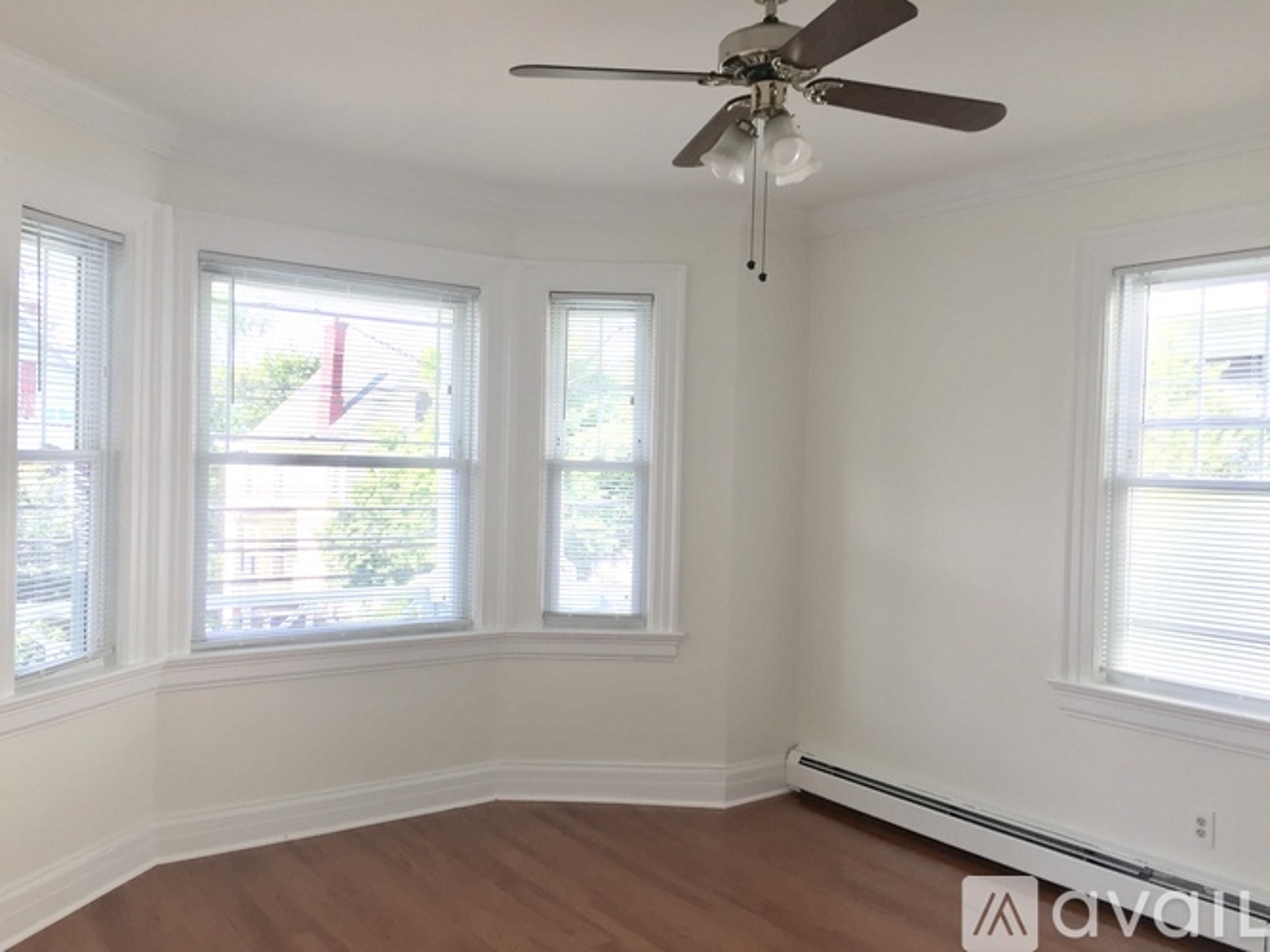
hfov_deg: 61.7
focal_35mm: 29
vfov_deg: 48.2
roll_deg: -2.2
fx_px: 1064
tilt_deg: -1.2
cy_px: 476
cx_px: 635
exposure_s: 1/120
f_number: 2.2
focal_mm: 4.15
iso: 40
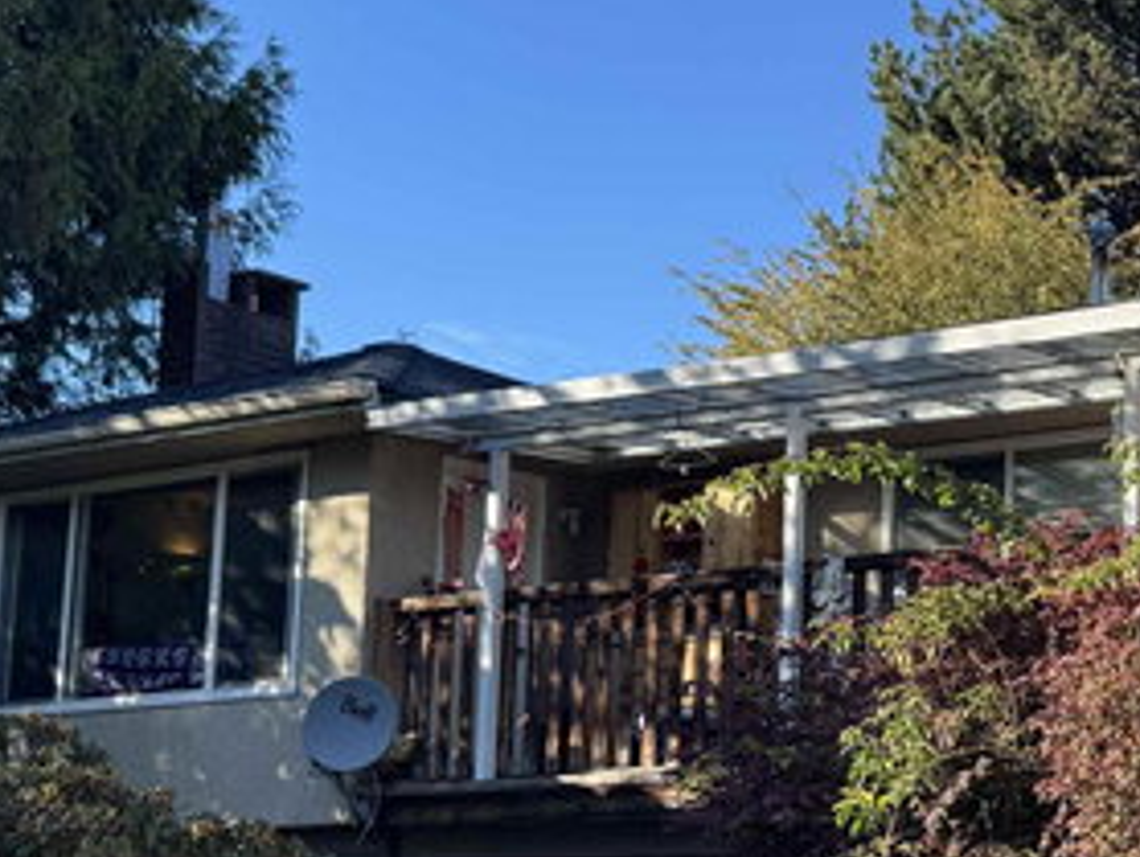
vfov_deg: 21.2
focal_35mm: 69
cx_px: 1156
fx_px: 2274
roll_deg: +0.1
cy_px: 599
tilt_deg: +9.4
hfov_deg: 26.5
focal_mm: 6.76
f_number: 1.78
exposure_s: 1/1637
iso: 80
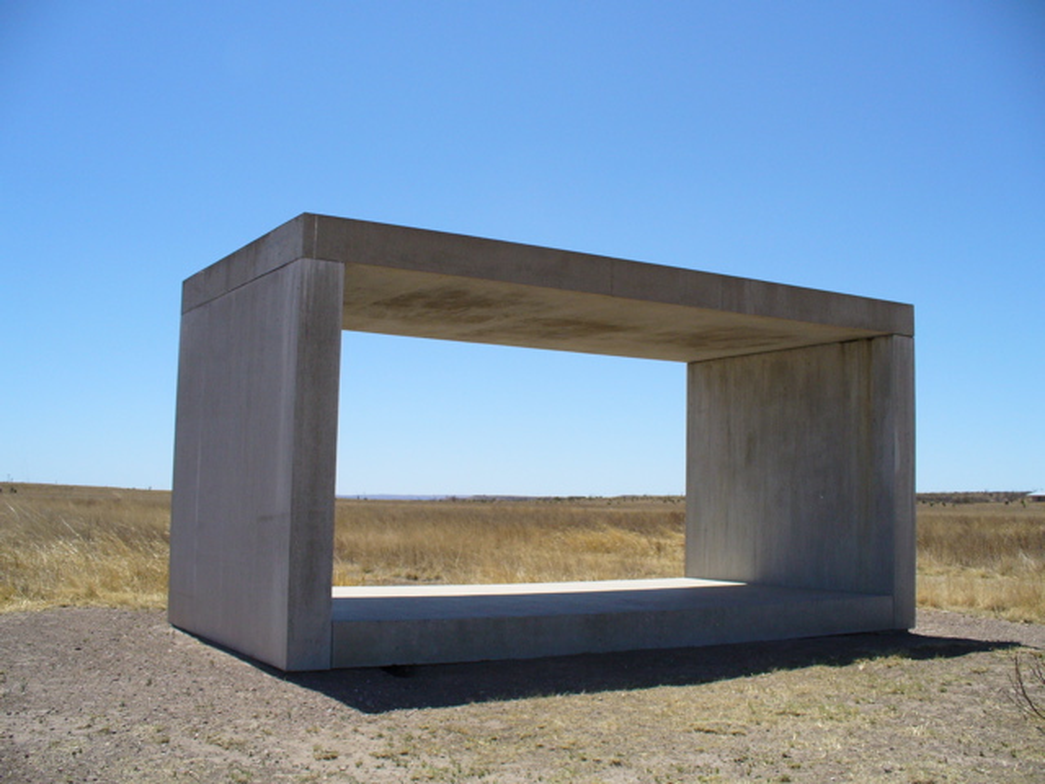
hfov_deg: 50.1
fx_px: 1117
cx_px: 522
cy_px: 392
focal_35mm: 37
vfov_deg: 38.7
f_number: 5.6
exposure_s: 1/500
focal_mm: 6.1
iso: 100
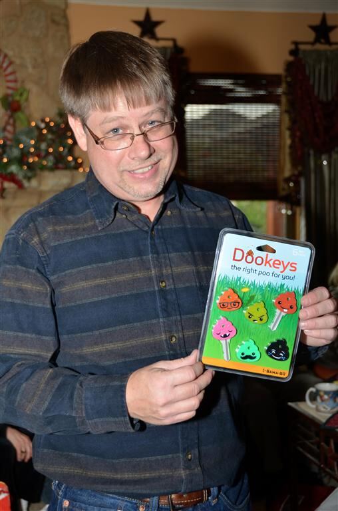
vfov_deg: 37.9
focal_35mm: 52
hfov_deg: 25.6
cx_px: 169
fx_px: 743
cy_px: 256
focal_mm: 35
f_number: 4.2
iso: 100
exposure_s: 1/60
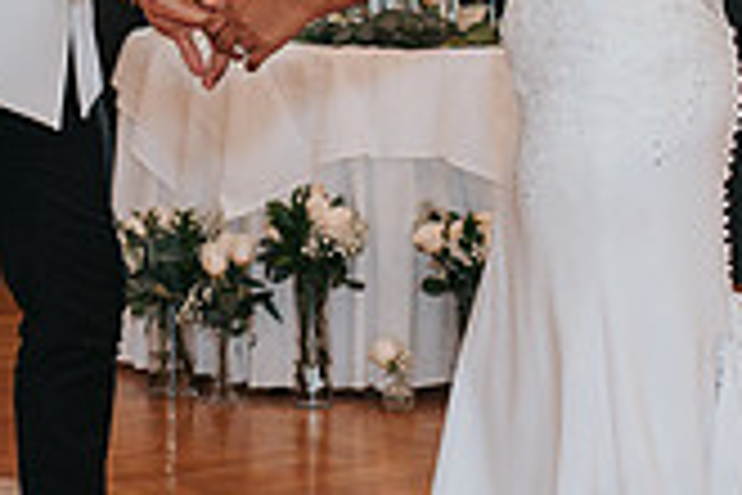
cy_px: 65
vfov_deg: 8.5
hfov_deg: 12.8
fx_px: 3318
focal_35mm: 161
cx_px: 320
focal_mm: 35
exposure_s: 1/200
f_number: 2.8
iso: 640
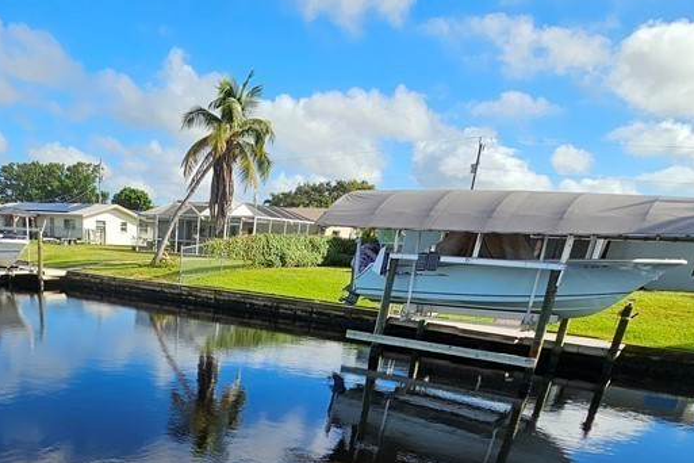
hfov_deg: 63.2
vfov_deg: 42.0
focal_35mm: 27
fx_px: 520
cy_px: 455
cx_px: 168
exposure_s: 1/1588
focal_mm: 2.2
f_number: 2.2
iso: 50
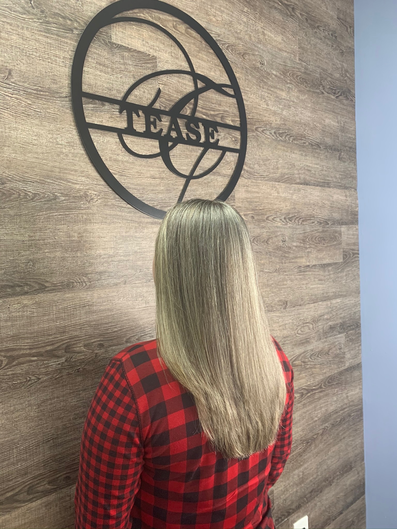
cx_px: 198
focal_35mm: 26
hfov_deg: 53.1
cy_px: 264
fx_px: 398
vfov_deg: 67.3
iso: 100
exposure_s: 1/60
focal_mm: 4.25
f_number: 1.8
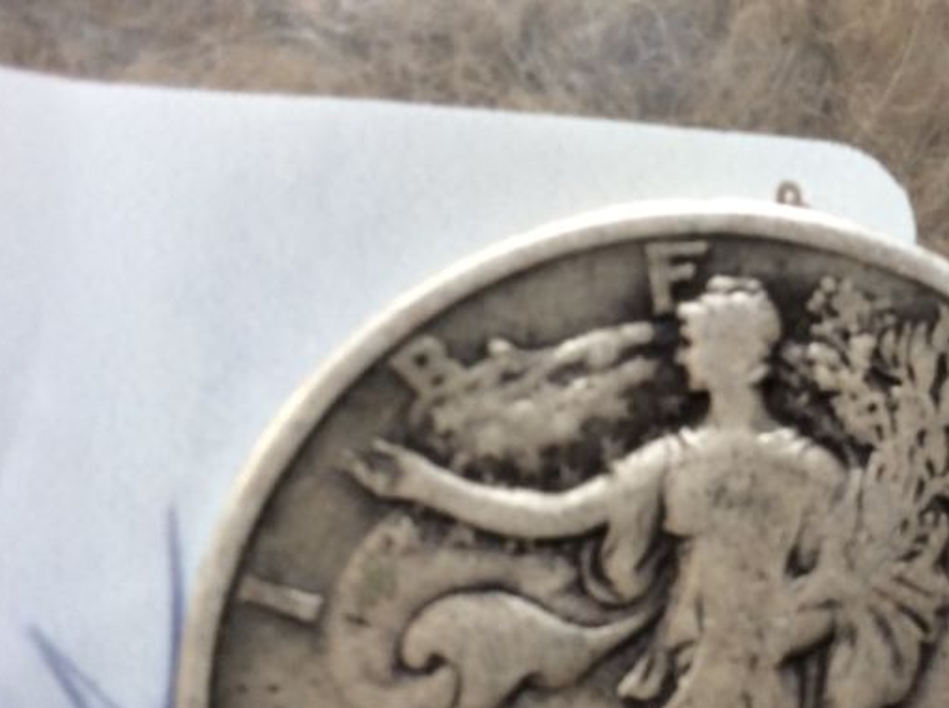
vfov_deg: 22.5
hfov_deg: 29.6
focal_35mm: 63
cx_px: 835
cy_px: 668
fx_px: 1724
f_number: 2.4
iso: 40
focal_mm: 3.3
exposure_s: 1/120
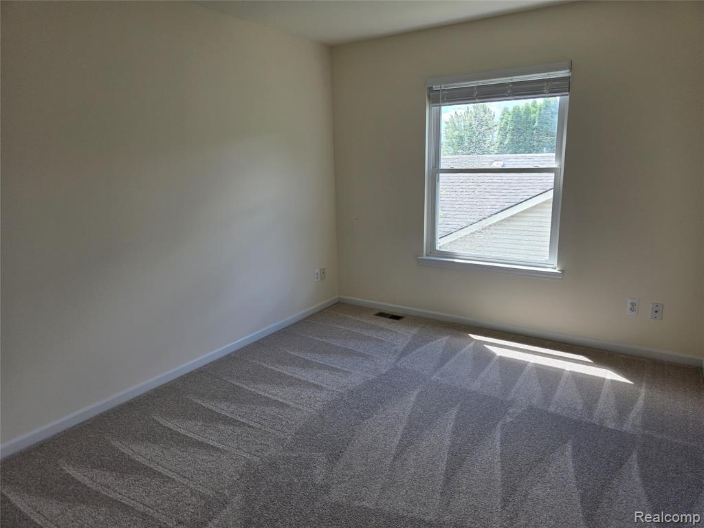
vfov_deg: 58.9
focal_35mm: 23
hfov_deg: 73.9
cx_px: 352
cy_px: 264
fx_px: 468
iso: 32
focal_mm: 6.3
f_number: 1.7
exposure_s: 1/180
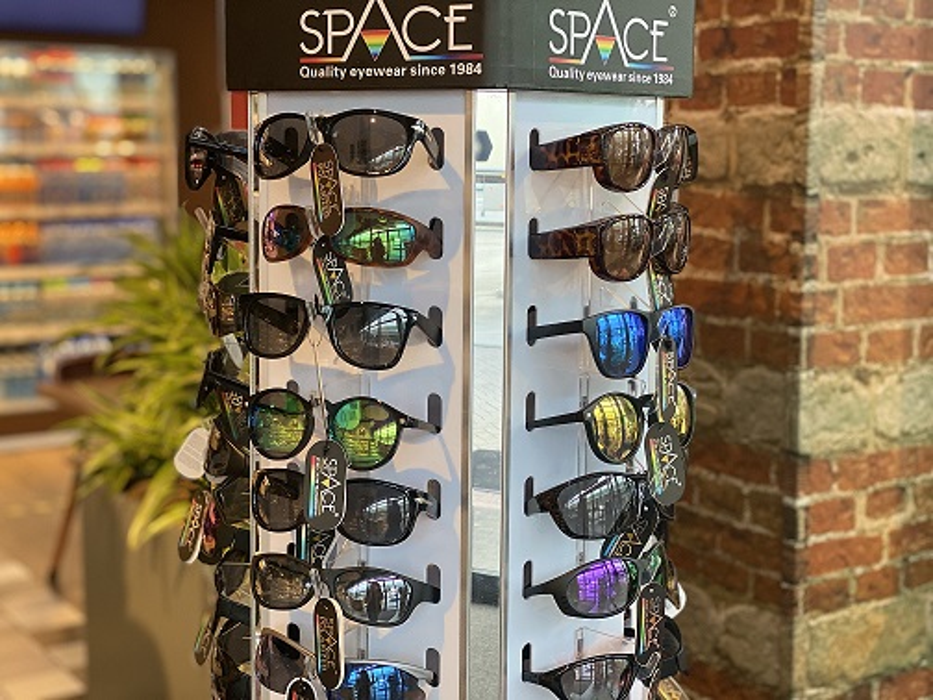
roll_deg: -0.6
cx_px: 466
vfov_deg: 28.0
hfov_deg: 36.8
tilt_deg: -7.6
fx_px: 1402
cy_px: 350
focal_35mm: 52
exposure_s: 1/100
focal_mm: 6
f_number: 2
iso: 250
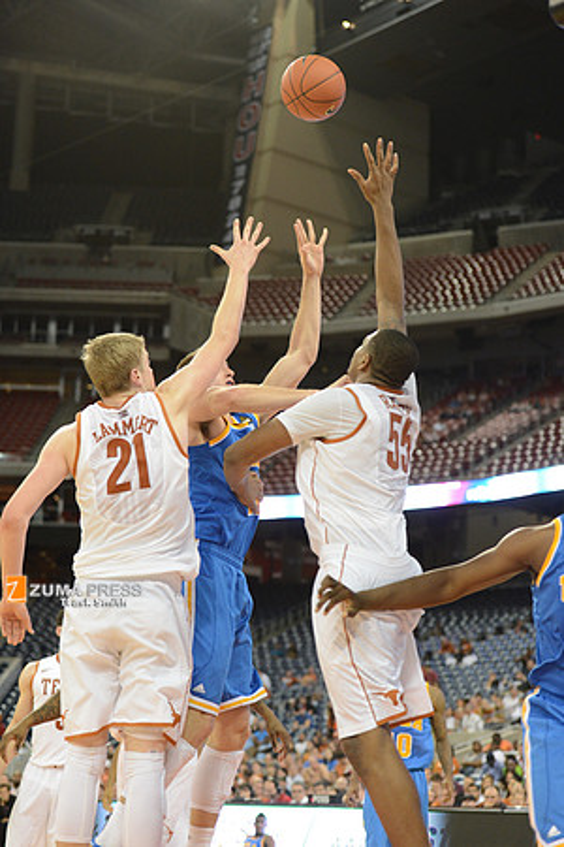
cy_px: 424
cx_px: 282
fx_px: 1645
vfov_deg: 28.8
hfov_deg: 19.5
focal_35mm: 70
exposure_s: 1/1000
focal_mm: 70
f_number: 2.8
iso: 3200
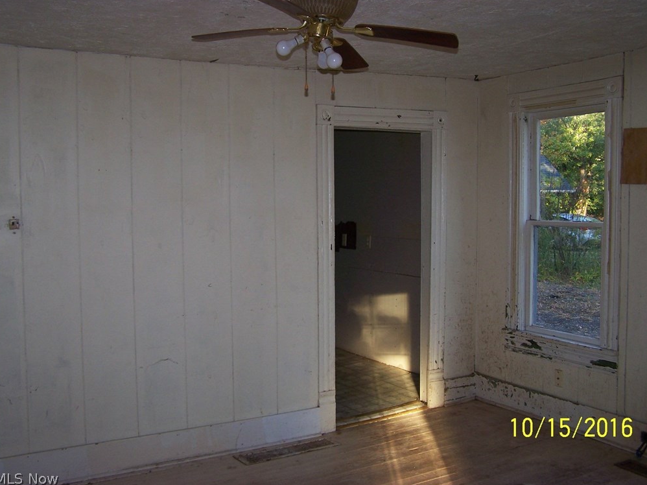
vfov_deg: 36.8
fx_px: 729
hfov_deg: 47.9
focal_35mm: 39
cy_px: 241
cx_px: 323
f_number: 2.8
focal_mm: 6.3
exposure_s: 1/60
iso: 80
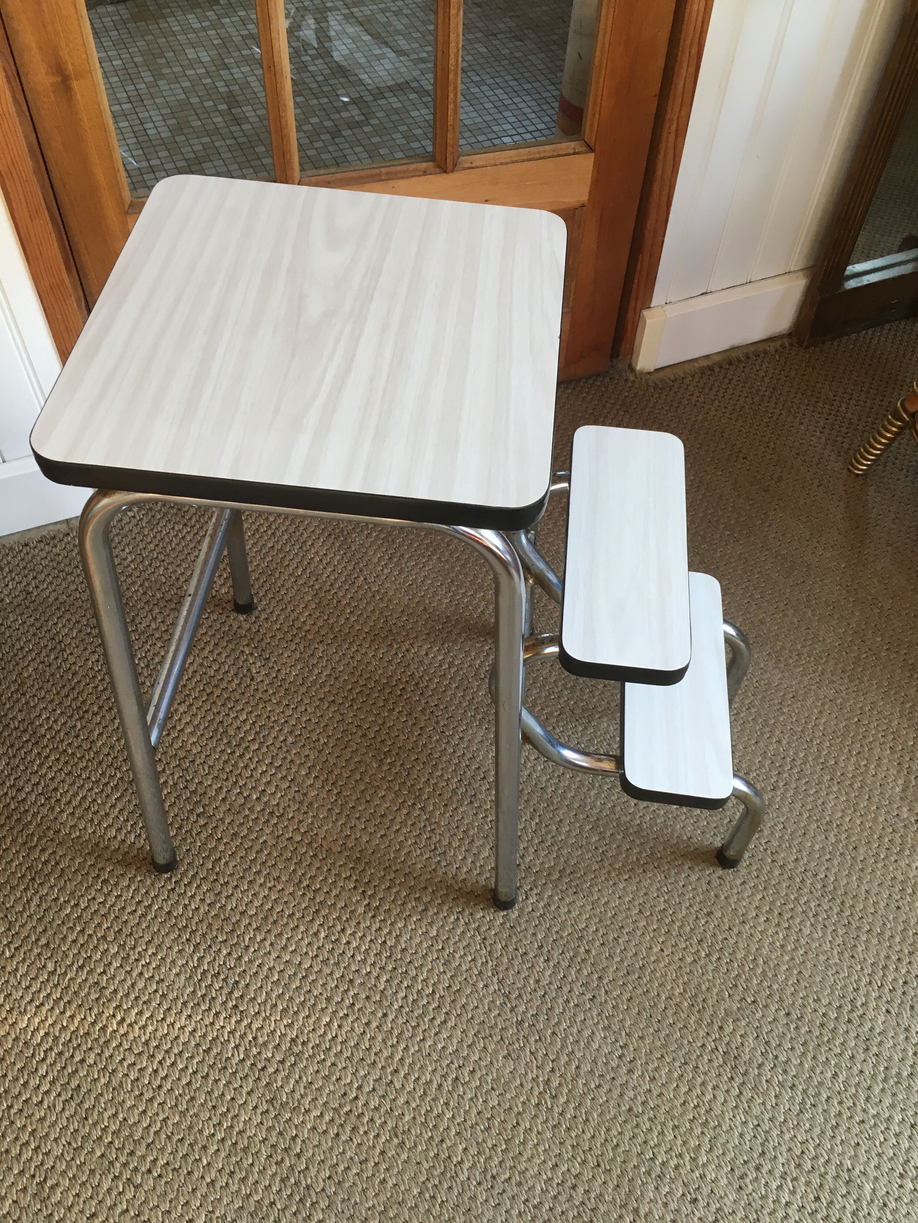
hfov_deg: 48.2
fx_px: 1025
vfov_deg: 61.7
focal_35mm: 29
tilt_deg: -51.6
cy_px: 612
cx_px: 459
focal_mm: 4.15
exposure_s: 1/33
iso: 64
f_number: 2.2
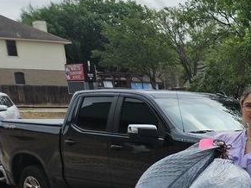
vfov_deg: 17.0
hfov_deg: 19.4
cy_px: 253
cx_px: 424
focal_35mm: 81
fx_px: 587
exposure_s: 1/1325
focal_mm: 5.4
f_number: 1.8
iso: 25
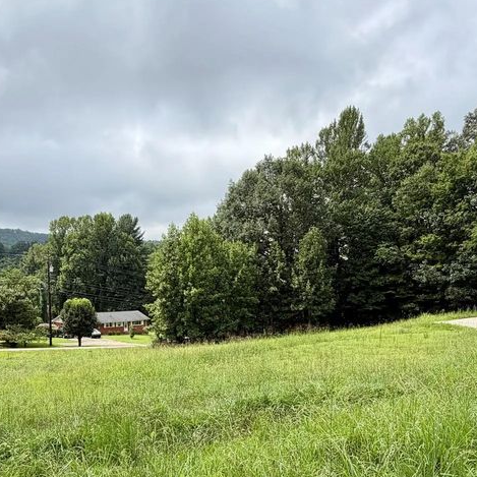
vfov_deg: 56.5
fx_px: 421
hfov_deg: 59.1
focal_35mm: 27
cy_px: 351
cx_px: 231
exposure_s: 1/770
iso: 25
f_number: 2.2
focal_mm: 2.22
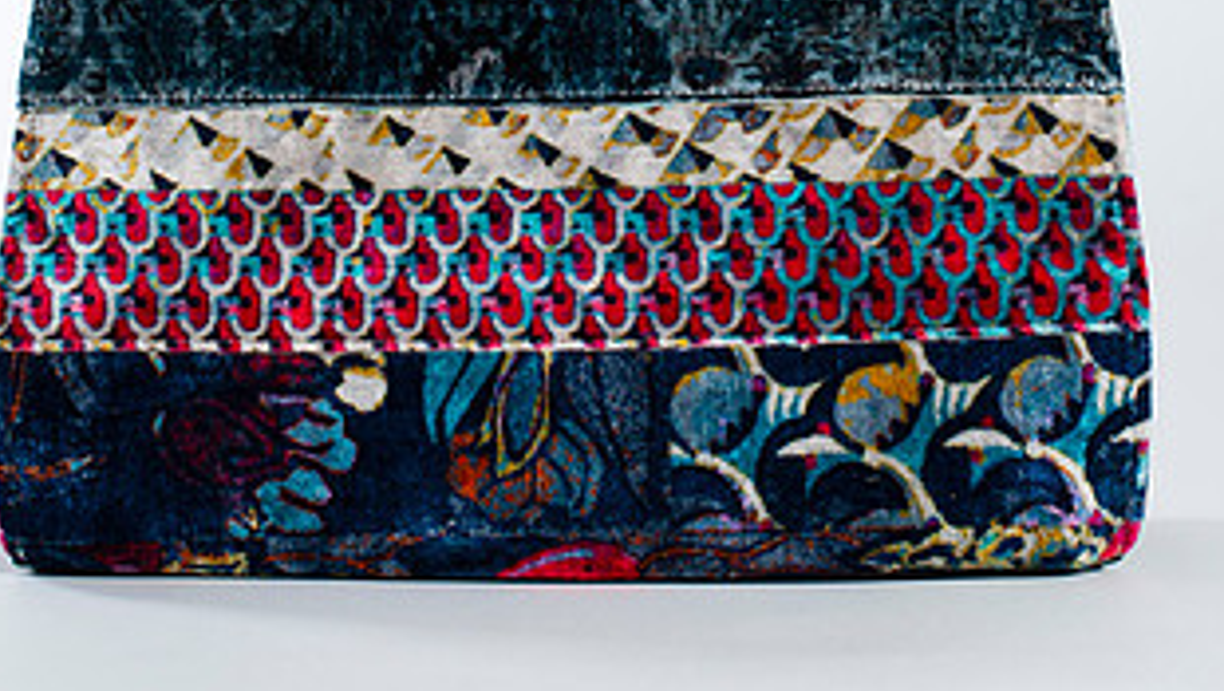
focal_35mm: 110
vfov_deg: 10.9
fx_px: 3573
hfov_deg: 19.4
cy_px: -85
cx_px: 631
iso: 200
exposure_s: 1/200
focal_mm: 50
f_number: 7.1
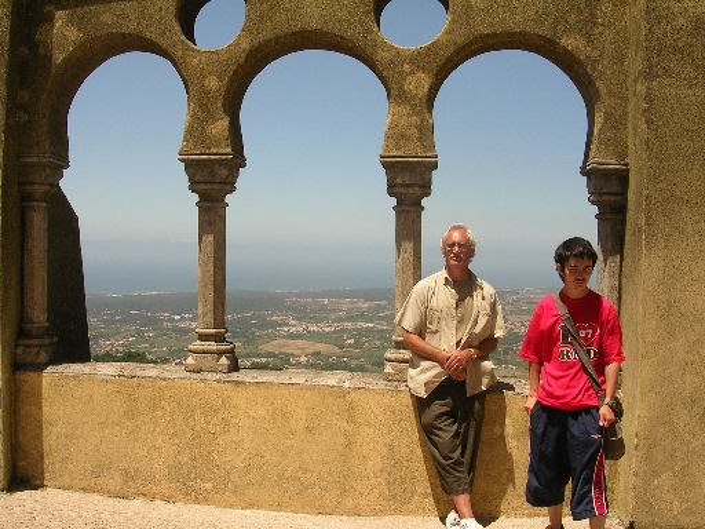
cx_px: 352
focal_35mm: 38
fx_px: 774
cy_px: 264
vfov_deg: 37.7
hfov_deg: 49.0
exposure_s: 1/313
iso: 50
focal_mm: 5.8
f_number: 5.6
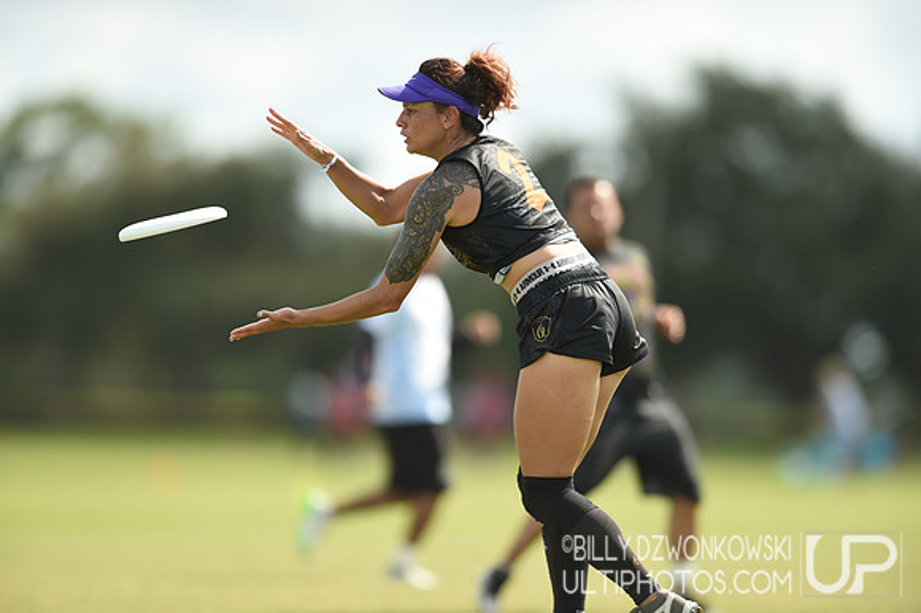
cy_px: 306
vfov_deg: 3.4
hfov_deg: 5.2
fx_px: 10227
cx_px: 460
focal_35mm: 400
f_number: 2.8
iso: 160
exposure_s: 1/1600
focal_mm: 400
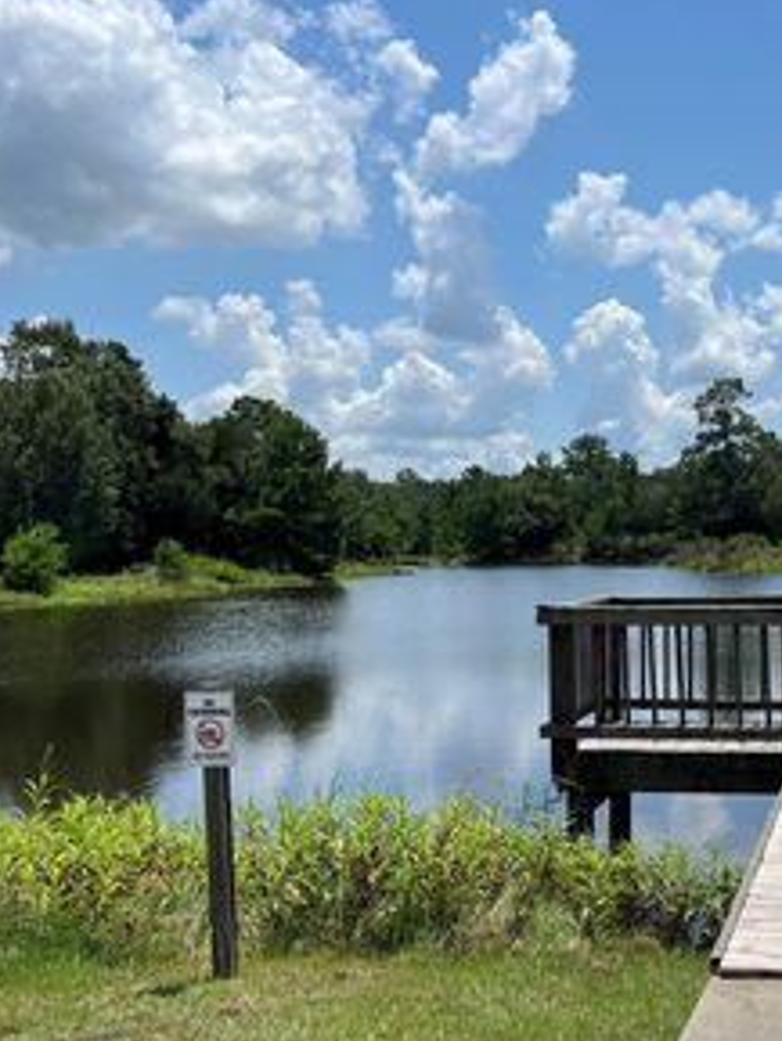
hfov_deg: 31.4
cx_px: 627
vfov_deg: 42.0
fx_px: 1354
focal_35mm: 45
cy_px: 578
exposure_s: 1/6993
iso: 50
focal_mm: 5.7
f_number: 1.5
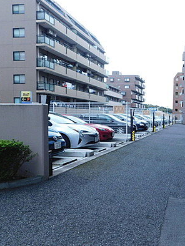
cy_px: 132
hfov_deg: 38.8
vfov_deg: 52.6
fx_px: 249
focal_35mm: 35
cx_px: 154
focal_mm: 4
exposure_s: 1/80
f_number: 3
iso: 125
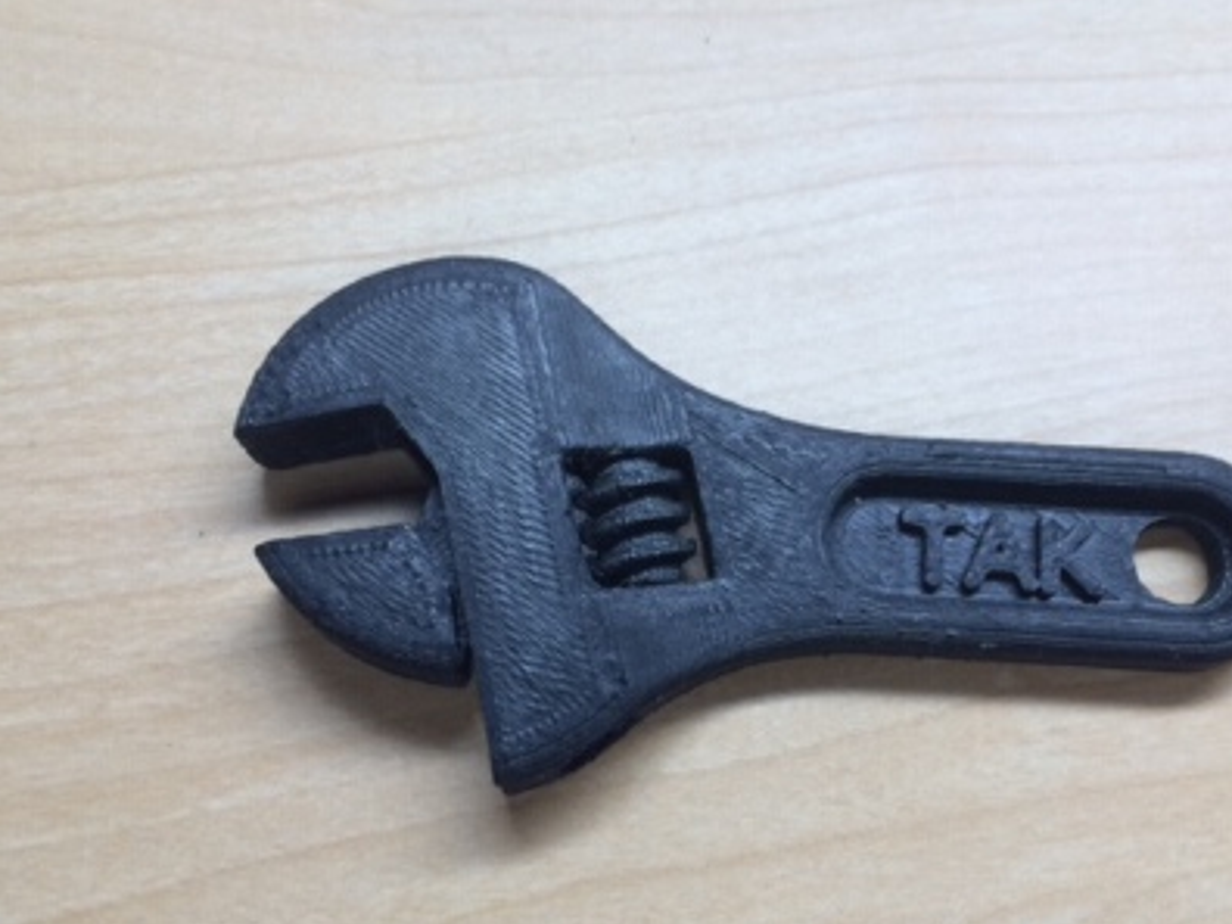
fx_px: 1388
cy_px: 544
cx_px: 677
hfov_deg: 47.8
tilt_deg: -73.9
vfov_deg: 36.7
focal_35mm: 39
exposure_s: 1/40
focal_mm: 4.15
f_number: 2.2
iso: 32
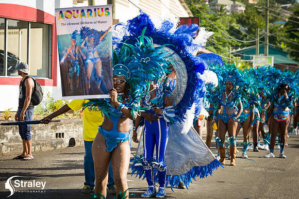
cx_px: 150
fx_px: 764
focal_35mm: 92
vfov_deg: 14.8
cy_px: 100
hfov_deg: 22.2
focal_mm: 92
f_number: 6.3
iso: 100
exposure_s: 1/200
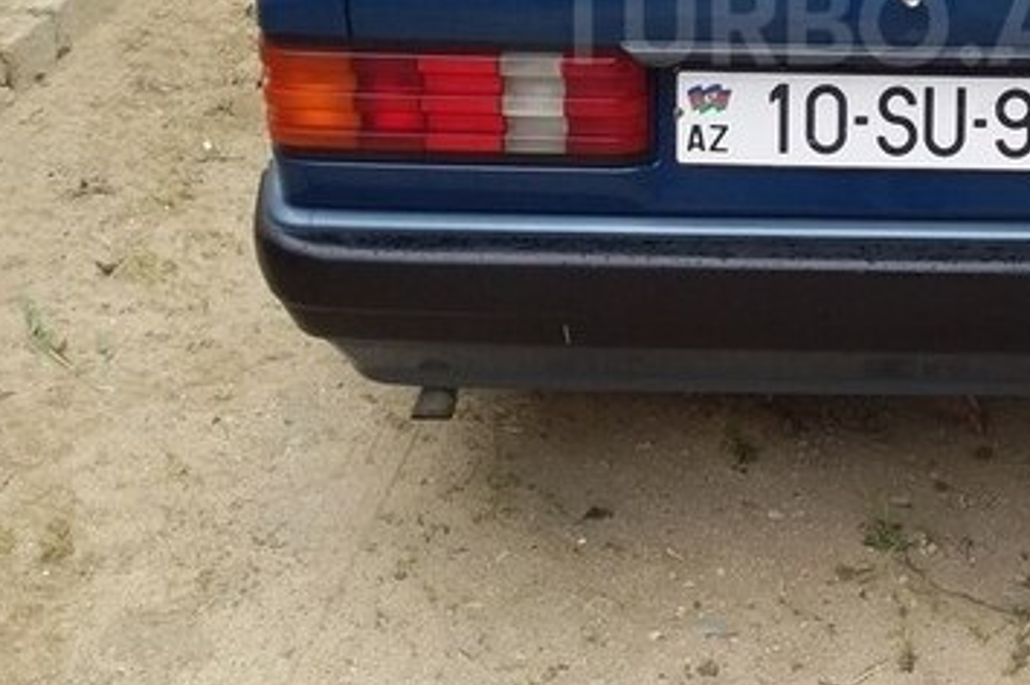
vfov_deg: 21.9
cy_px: 22
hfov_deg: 32.4
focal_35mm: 60
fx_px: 1715
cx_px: 847
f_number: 2.2
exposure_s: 1/100
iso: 40
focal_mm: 3.3
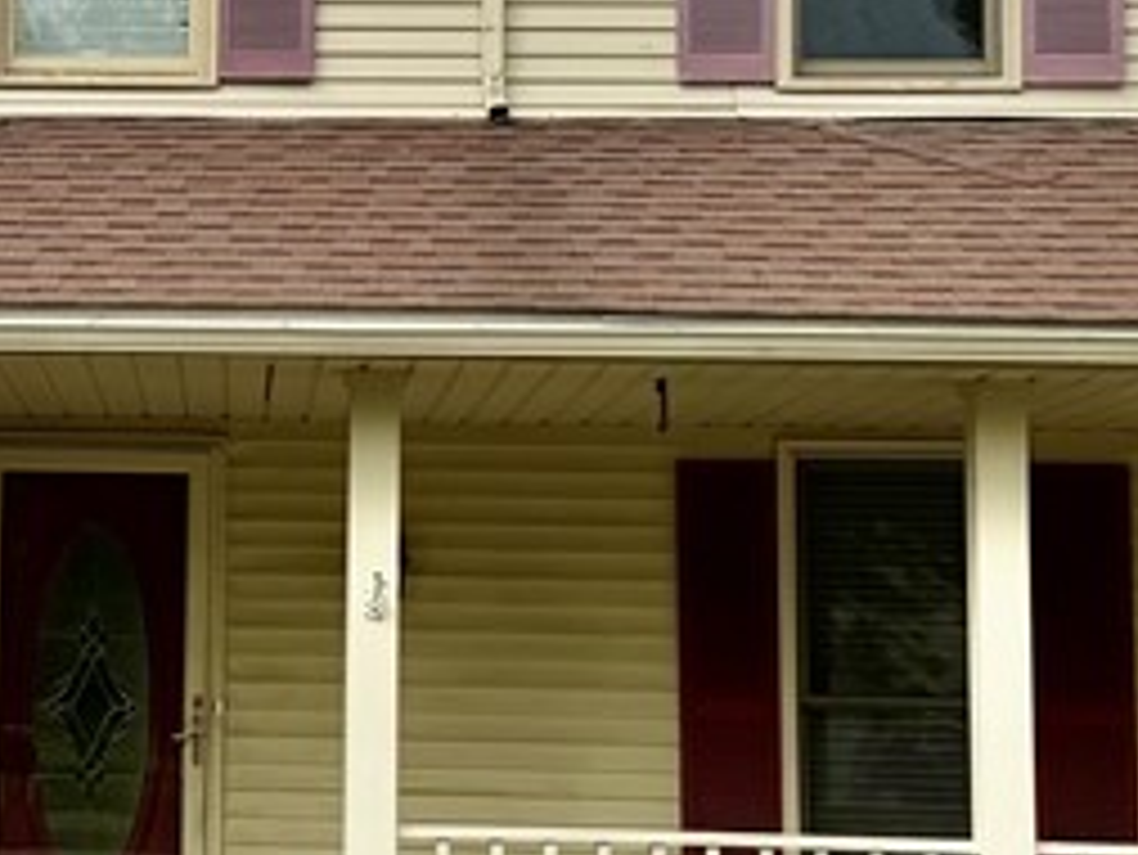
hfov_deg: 19.8
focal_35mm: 97
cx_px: 63
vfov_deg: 15.2
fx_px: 3190
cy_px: 328
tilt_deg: +6.6
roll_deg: -0.6
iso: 80
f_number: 1.78
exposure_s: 1/4405
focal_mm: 6.76
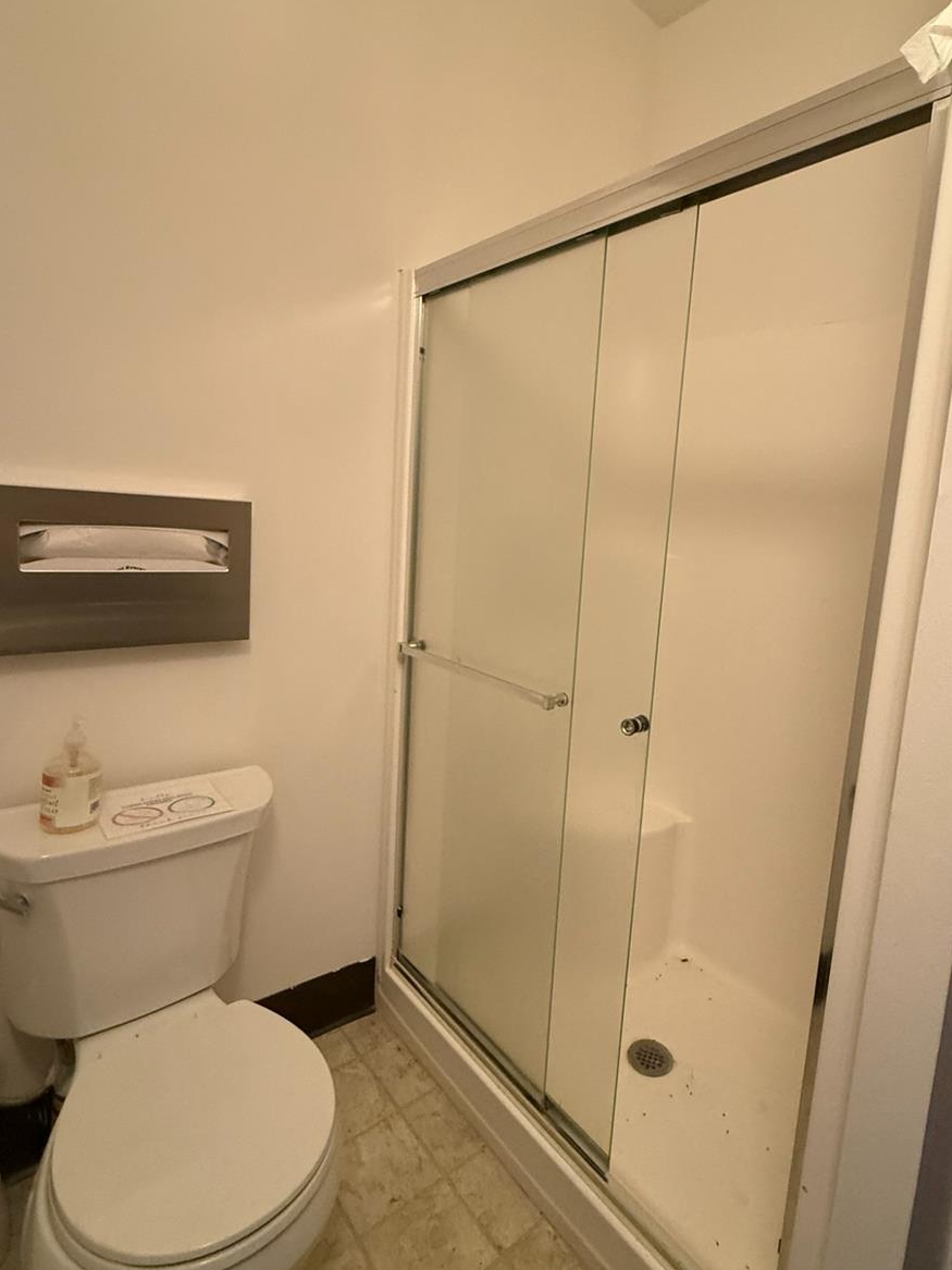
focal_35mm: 18
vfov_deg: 87.7
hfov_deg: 71.0
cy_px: 604
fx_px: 660
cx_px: 559
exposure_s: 1/60
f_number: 2.2
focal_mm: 2.22
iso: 400
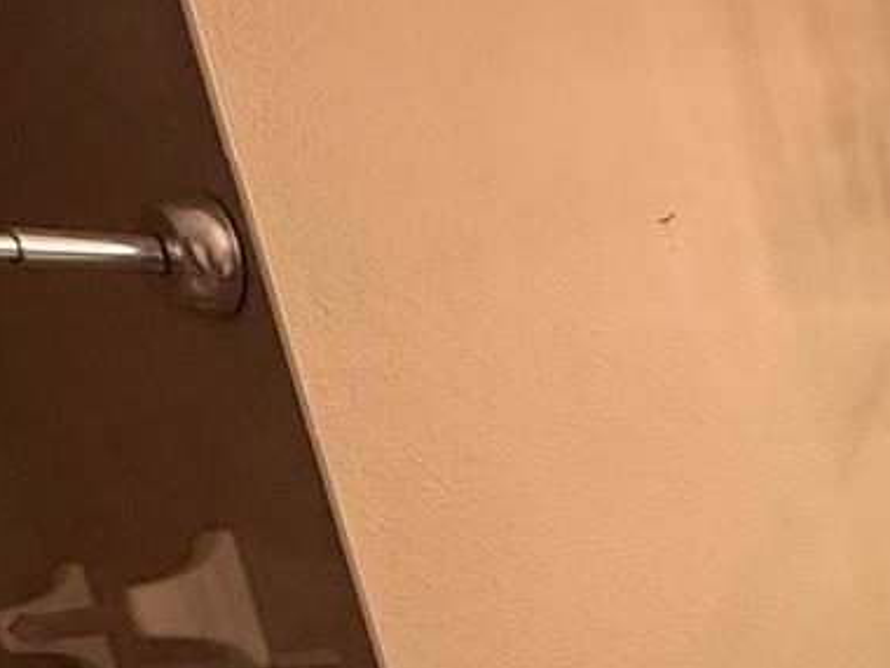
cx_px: 1302
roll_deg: +8.5
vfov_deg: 22.2
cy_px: 874
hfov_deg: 25.4
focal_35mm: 59
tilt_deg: -10.4
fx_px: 1517
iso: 200
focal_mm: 2.22
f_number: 2.2
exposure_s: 1/120
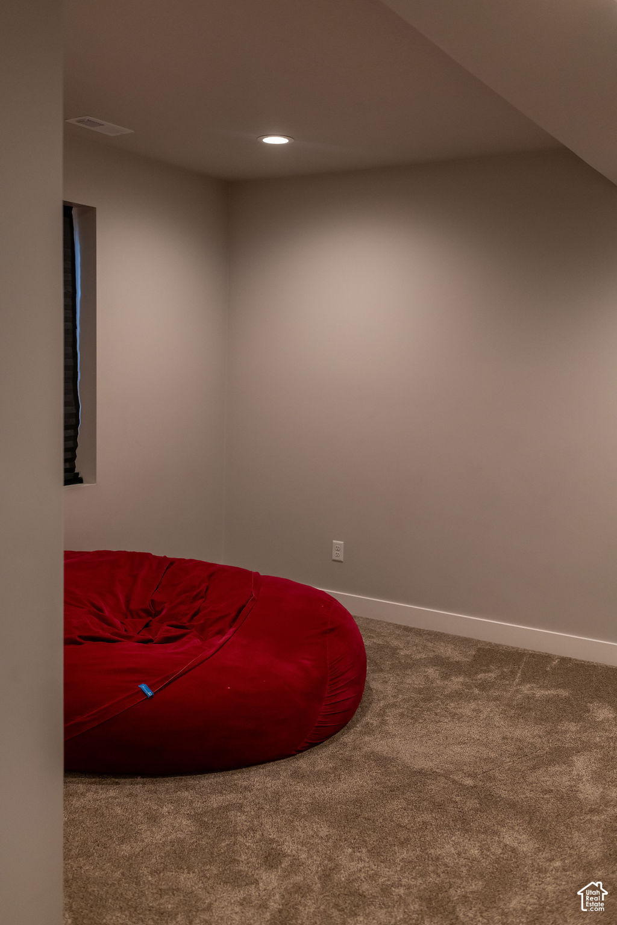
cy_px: 462
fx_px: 900
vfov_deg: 54.4
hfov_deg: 37.9
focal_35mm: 35
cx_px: 308
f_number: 3.2
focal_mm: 35
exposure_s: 1/250
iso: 1600
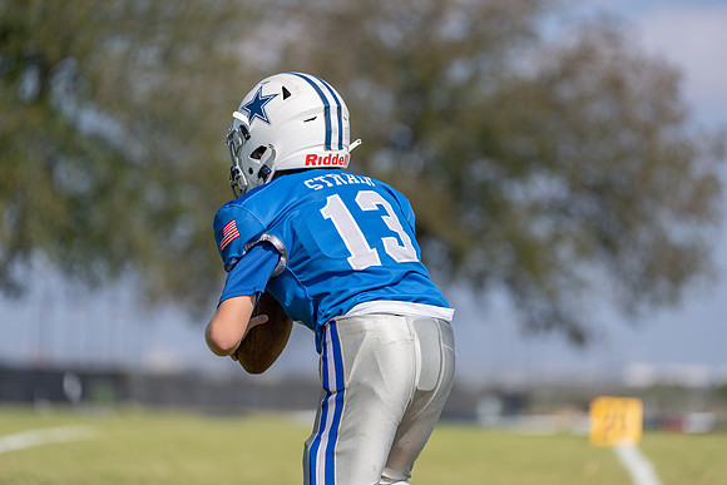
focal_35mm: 170
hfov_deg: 12.1
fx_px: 3434
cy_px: 242
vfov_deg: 8.1
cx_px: 364
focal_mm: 170
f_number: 2.8
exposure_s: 1/2500
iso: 100
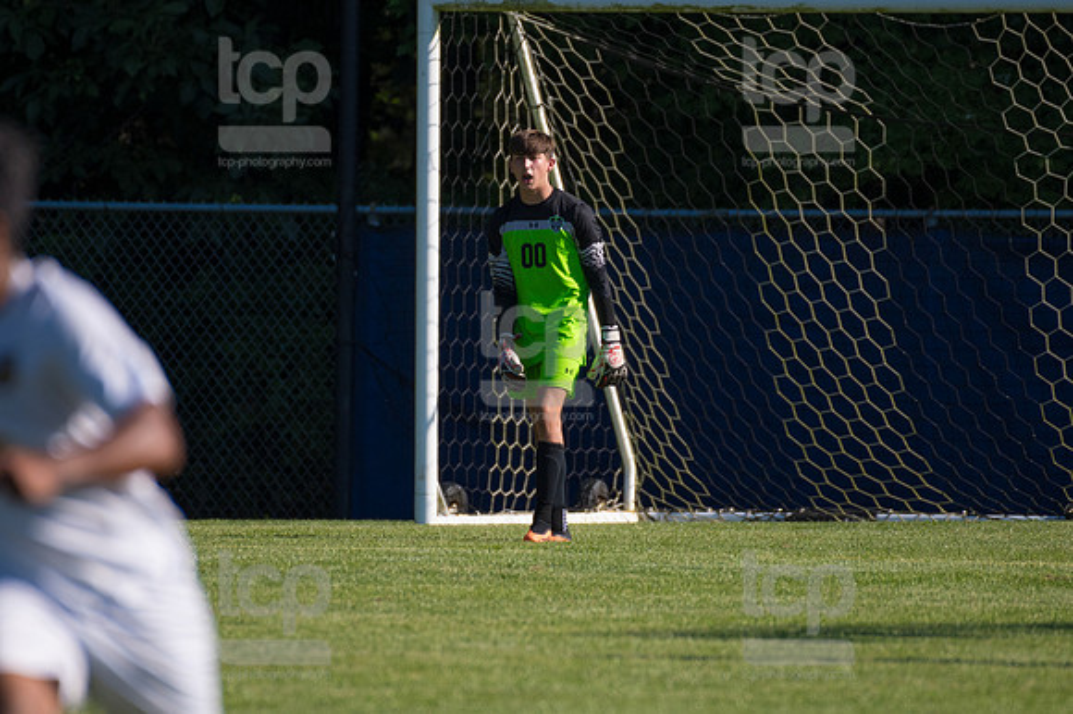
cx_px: 536
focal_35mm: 750
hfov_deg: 2.8
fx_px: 22341
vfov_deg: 1.8
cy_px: 357
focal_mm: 500
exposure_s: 1/2000
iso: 320
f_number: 5.6
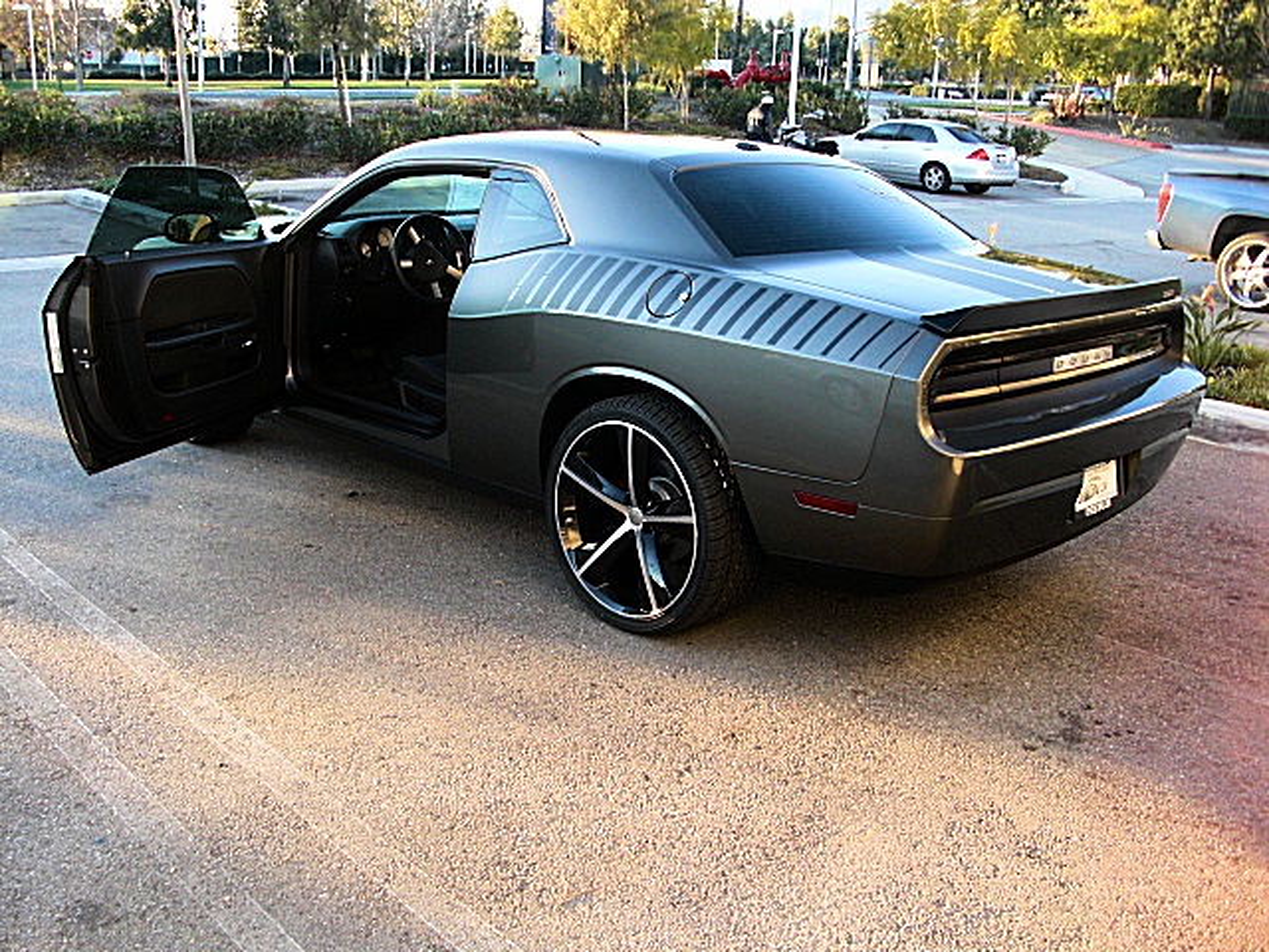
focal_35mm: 36
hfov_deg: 51.4
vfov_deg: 39.7
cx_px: 634
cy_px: 476
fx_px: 1320
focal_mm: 6.3
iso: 100
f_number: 2.8
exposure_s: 1/100
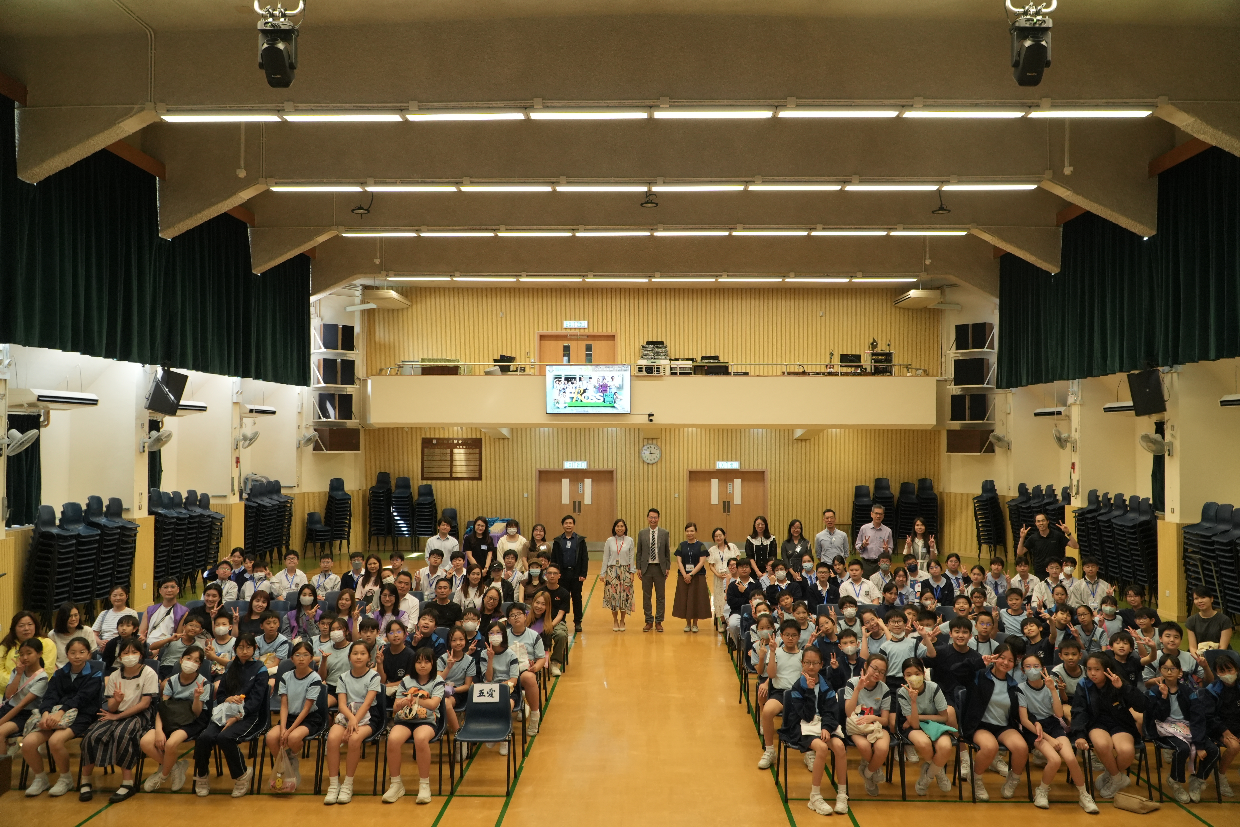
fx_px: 930
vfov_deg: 47.9
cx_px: 620
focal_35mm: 27
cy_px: 414
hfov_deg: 67.4
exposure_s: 1/60
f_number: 4.5
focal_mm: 18
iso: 800
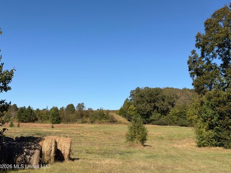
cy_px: 86
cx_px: 115
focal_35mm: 49
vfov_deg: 29.7
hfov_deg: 38.9
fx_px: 327
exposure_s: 1/6024
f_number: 1.78
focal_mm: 6.76
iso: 64
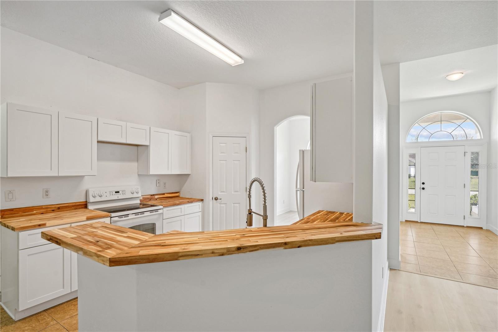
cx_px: 249
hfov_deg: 96.7
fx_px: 221
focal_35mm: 16
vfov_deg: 73.7
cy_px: 166
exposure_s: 1/20
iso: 400
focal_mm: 16
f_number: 8
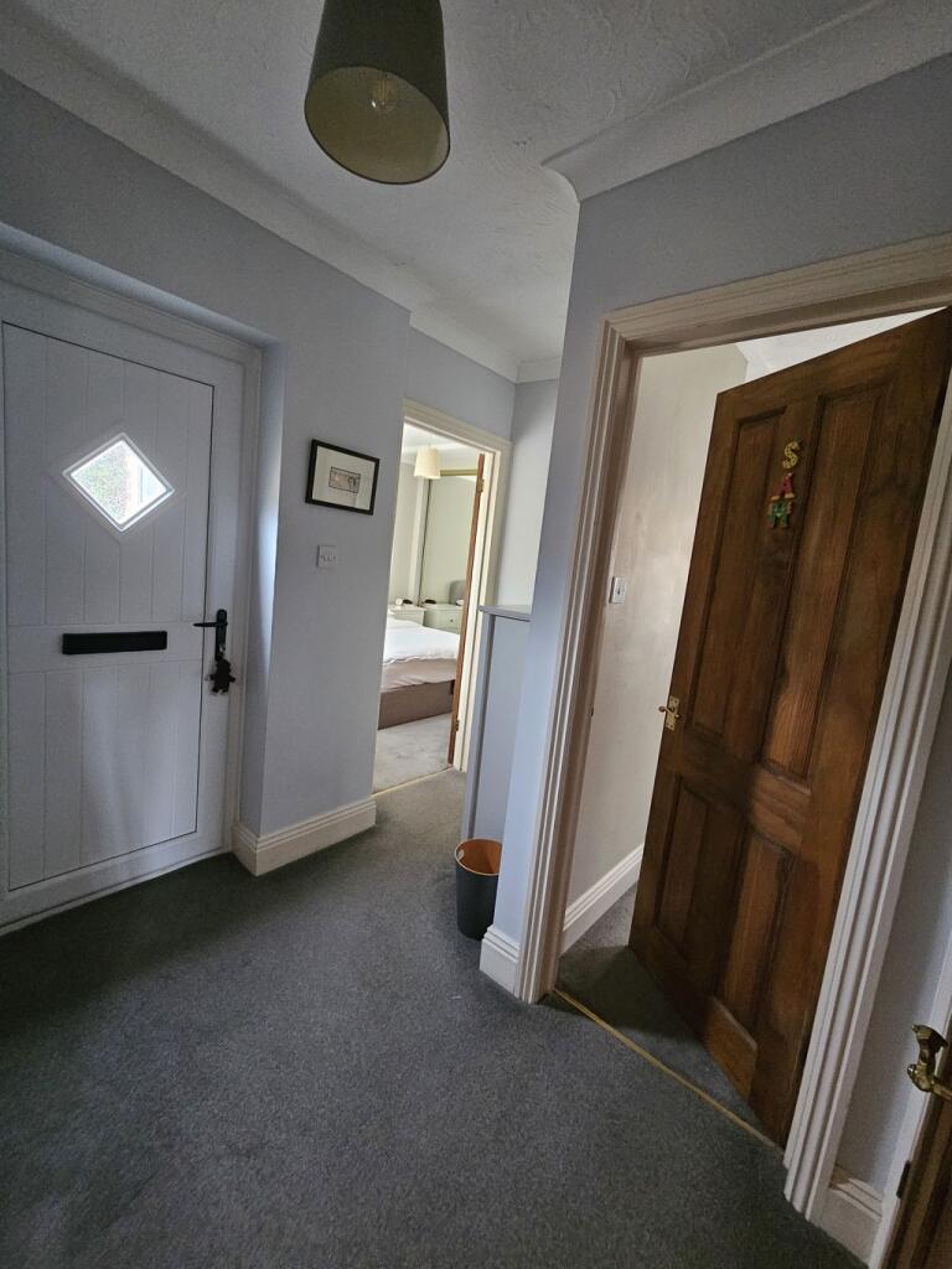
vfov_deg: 106.2
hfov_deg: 89.9
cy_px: 634
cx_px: 476
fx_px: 477
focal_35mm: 13
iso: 800
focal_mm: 2.2
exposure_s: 1/25
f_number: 2.2
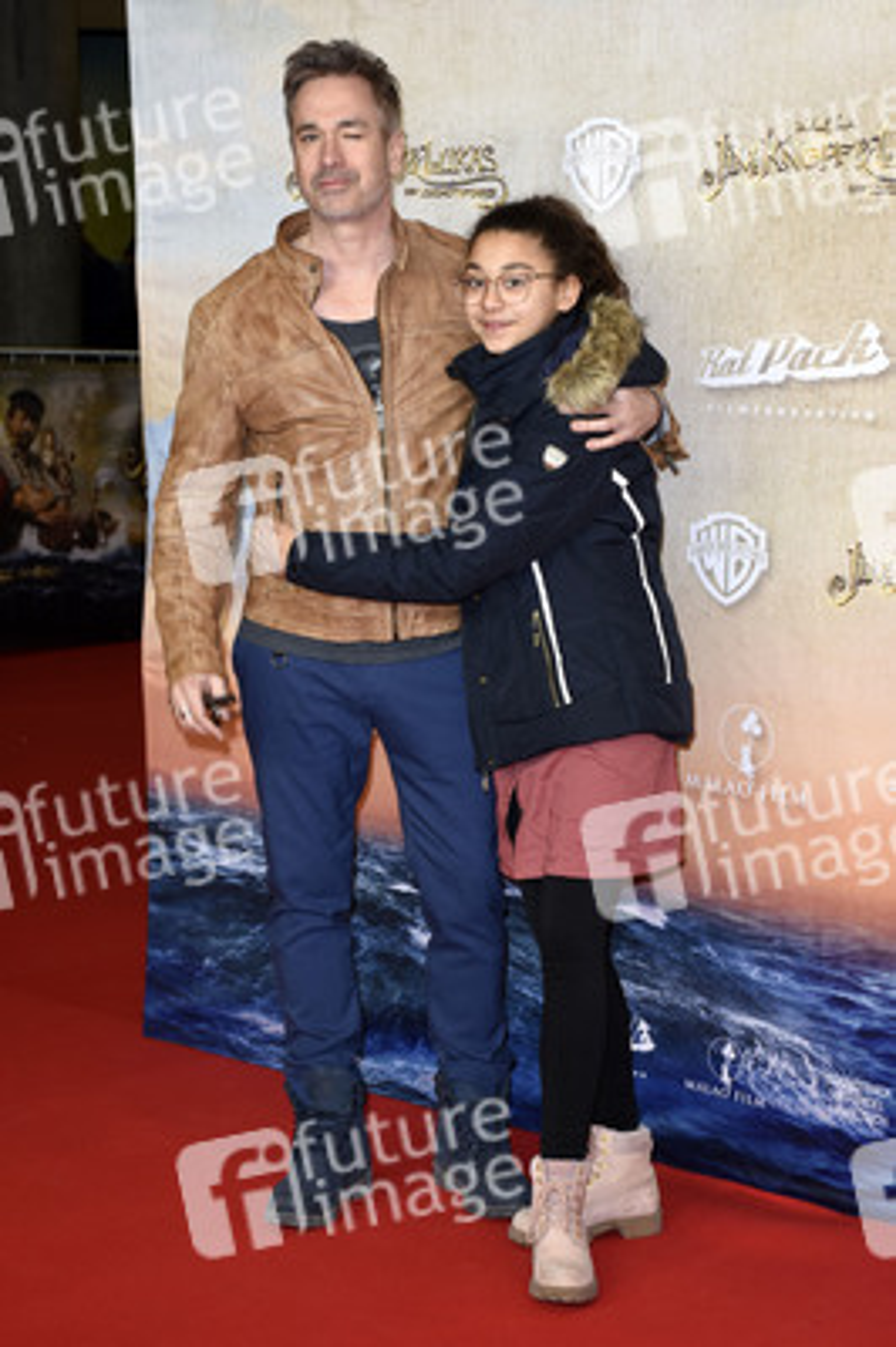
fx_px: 2805
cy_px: 674
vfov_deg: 27.0
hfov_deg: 18.2
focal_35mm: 75
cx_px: 448
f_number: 6.3
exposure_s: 1/100
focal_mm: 50
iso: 640
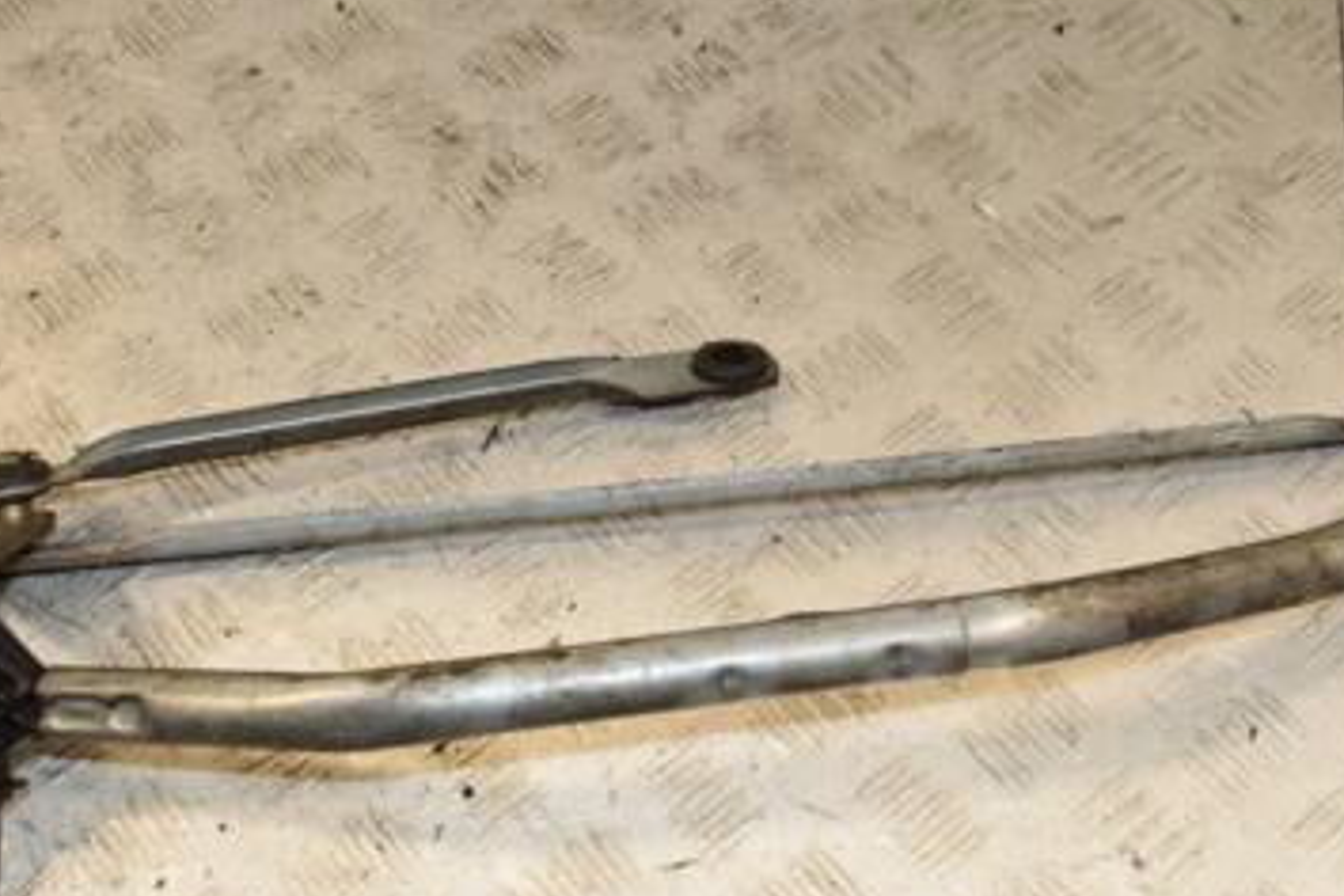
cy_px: 486
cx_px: 775
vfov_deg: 22.3
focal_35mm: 61
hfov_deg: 32.8
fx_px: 2277
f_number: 7.1
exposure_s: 1/200
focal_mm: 24
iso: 800
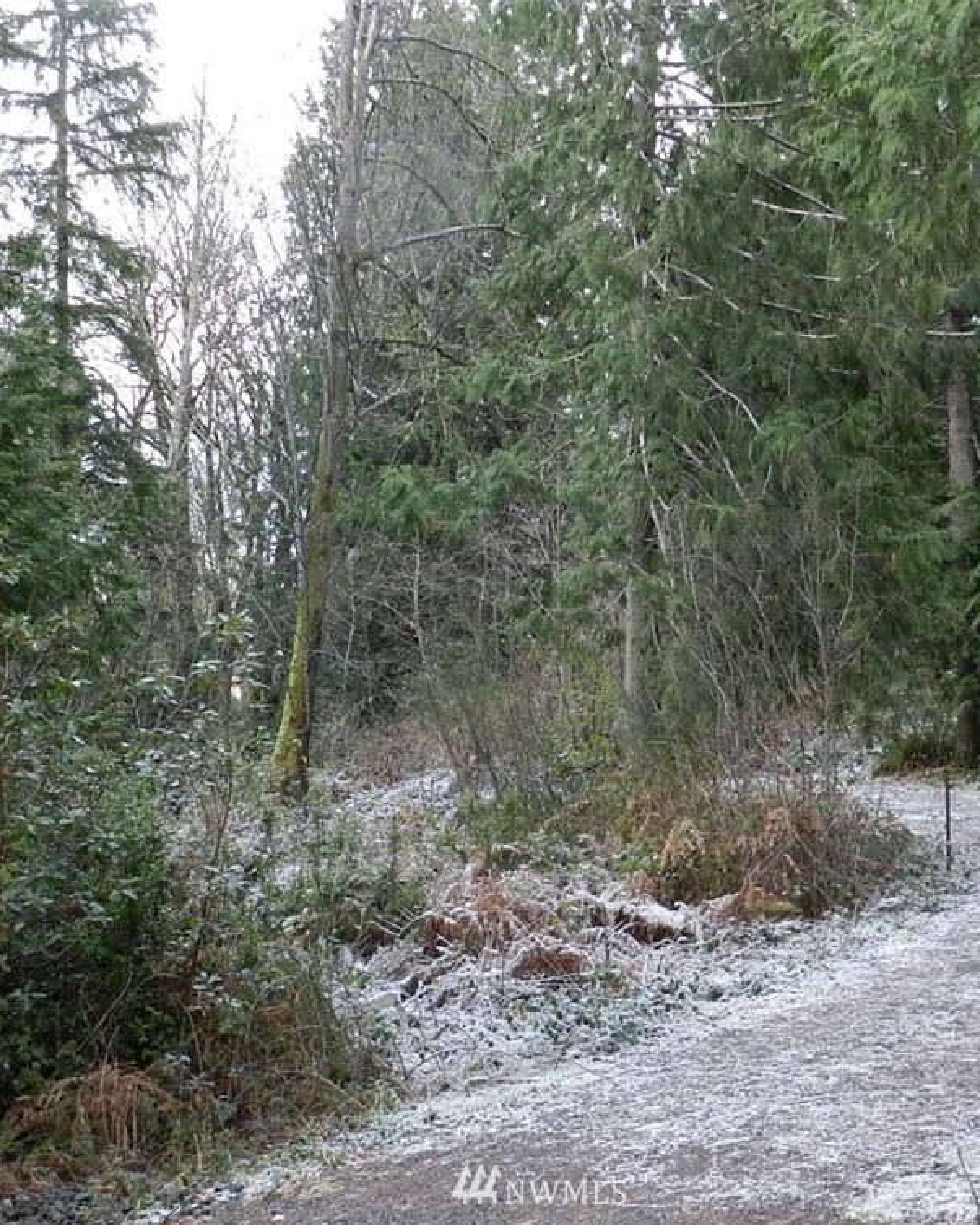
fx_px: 2212
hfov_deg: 25.0
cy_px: 622
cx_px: 543
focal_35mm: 61
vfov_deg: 31.0
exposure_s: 1/25
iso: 400
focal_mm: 8.1
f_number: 4.2
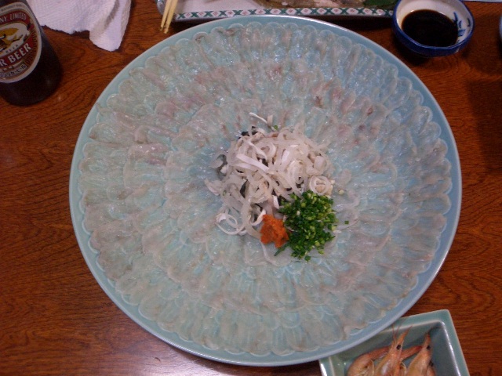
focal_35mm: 36
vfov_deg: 39.7
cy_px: 188
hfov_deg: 51.4
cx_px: 251
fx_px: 522
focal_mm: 4.8
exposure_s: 1/10
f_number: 4
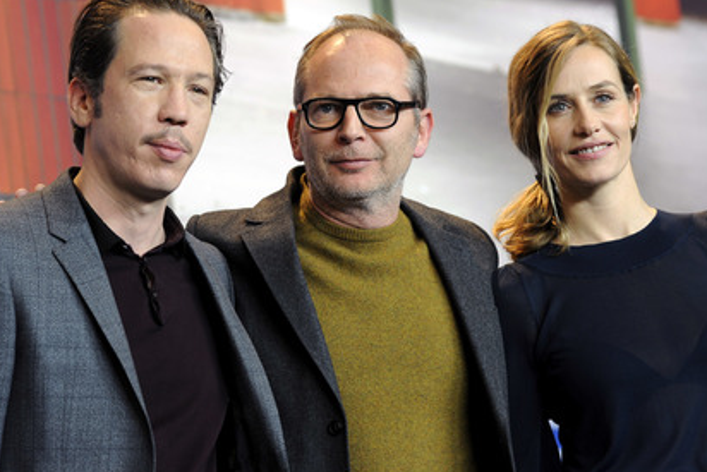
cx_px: 347
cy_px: 225
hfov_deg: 15.6
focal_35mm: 131
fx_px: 2573
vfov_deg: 10.5
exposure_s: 1/100
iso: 1250
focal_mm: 120
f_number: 5.6
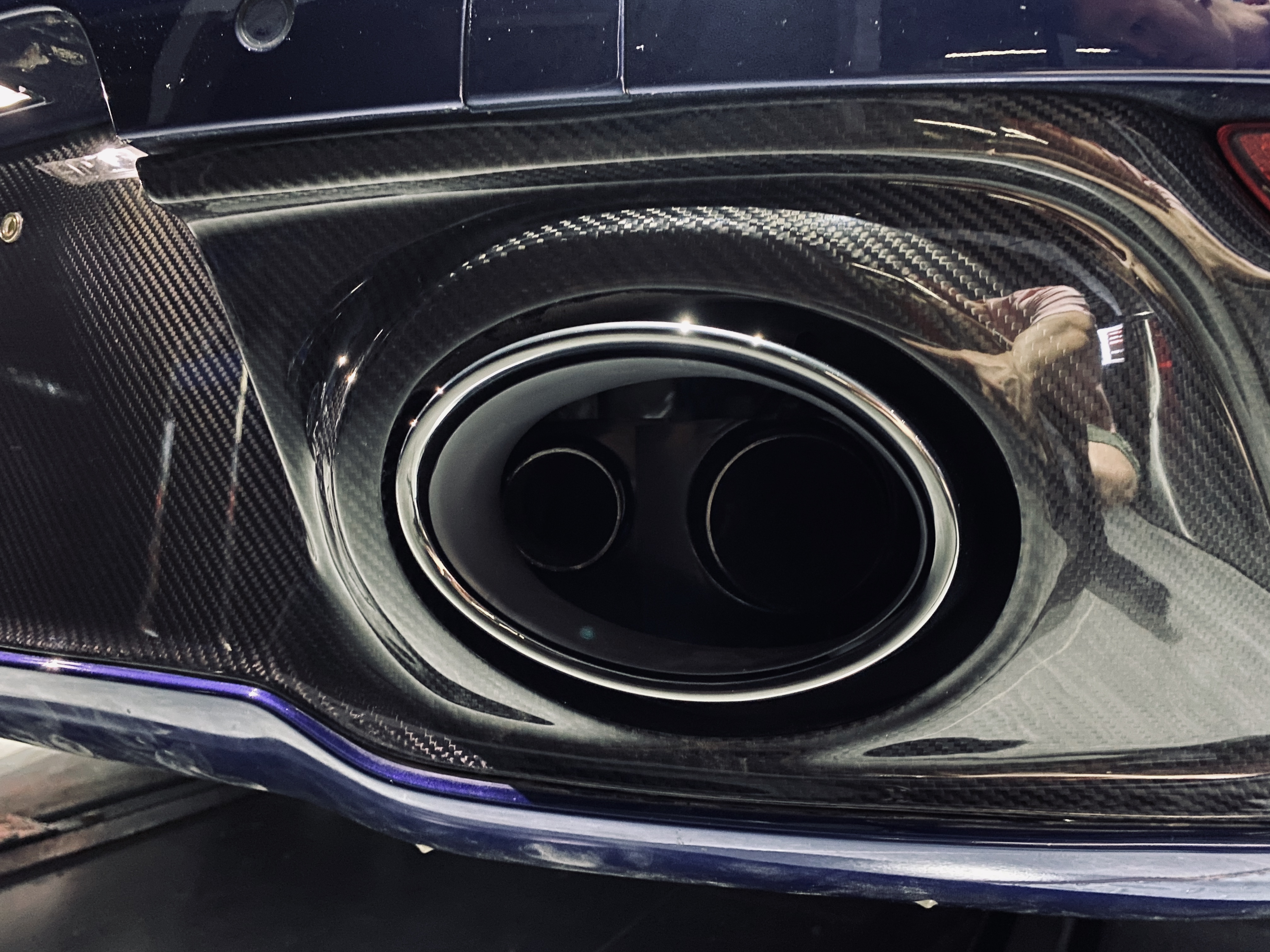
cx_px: 635
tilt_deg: +1.6
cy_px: 476
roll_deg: -0.6
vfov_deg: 53.1
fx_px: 954
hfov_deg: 67.3
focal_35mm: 26
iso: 500
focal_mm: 4.25
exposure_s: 1/13
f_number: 1.8
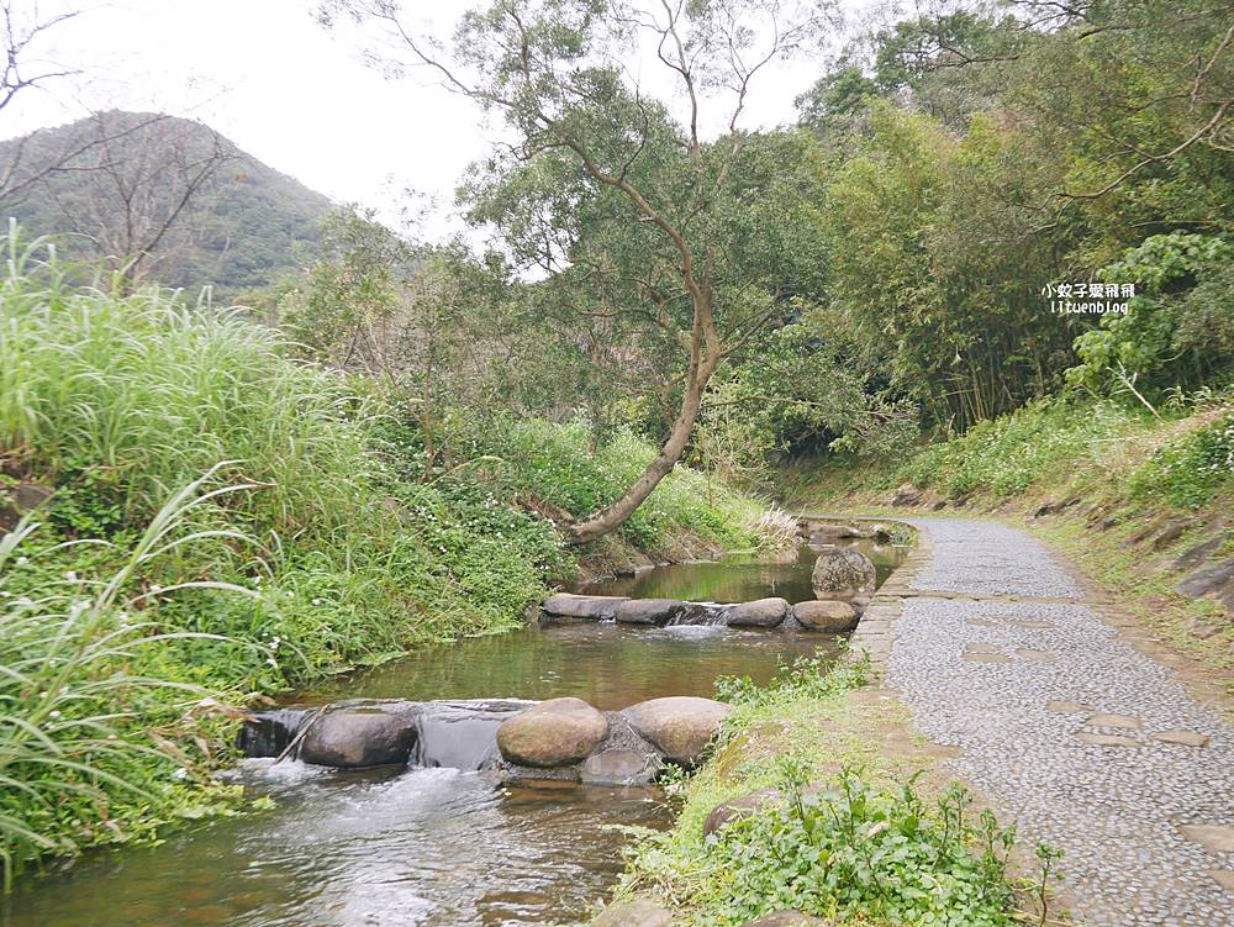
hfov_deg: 53.9
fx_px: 1213
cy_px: 464
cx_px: 617
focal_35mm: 34
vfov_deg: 41.8
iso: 250
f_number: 4.1
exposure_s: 1/60
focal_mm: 17
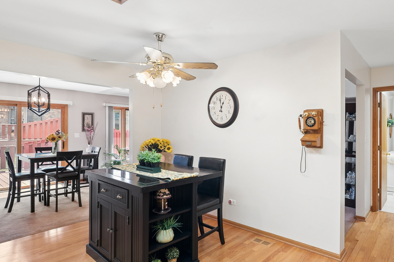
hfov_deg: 78.0
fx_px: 241
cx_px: 229
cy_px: 132
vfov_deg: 57.2
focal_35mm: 22
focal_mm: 13
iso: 400
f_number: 8
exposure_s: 1/15
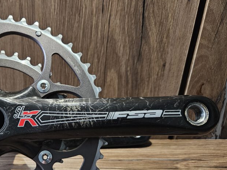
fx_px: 249
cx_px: 56
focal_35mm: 38
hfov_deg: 47.1
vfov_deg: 37.0
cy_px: 124
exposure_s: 1/25
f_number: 1.8
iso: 640
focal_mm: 5.4
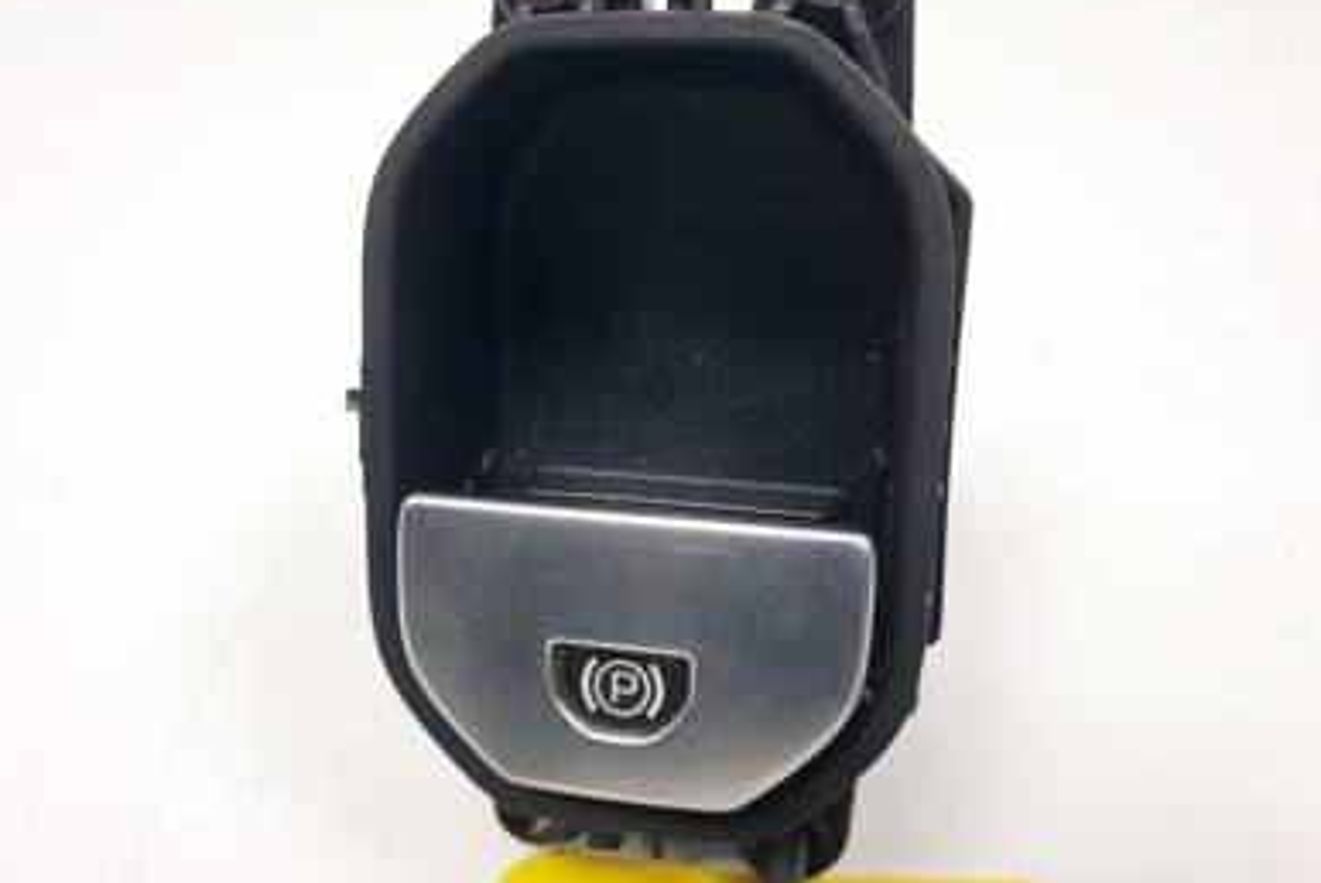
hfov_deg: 65.4
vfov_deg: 46.4
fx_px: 1028
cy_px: 414
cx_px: 647
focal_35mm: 28
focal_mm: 4.3
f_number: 2.4
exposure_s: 1/173
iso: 50
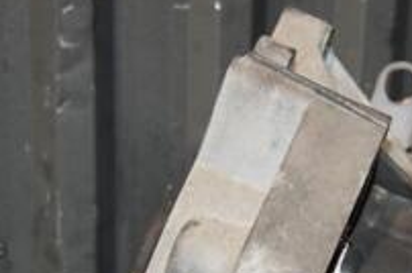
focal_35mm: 125
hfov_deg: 16.1
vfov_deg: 10.7
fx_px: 1428
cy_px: 350
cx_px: 414
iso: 800
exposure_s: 1/60
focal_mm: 28
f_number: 5
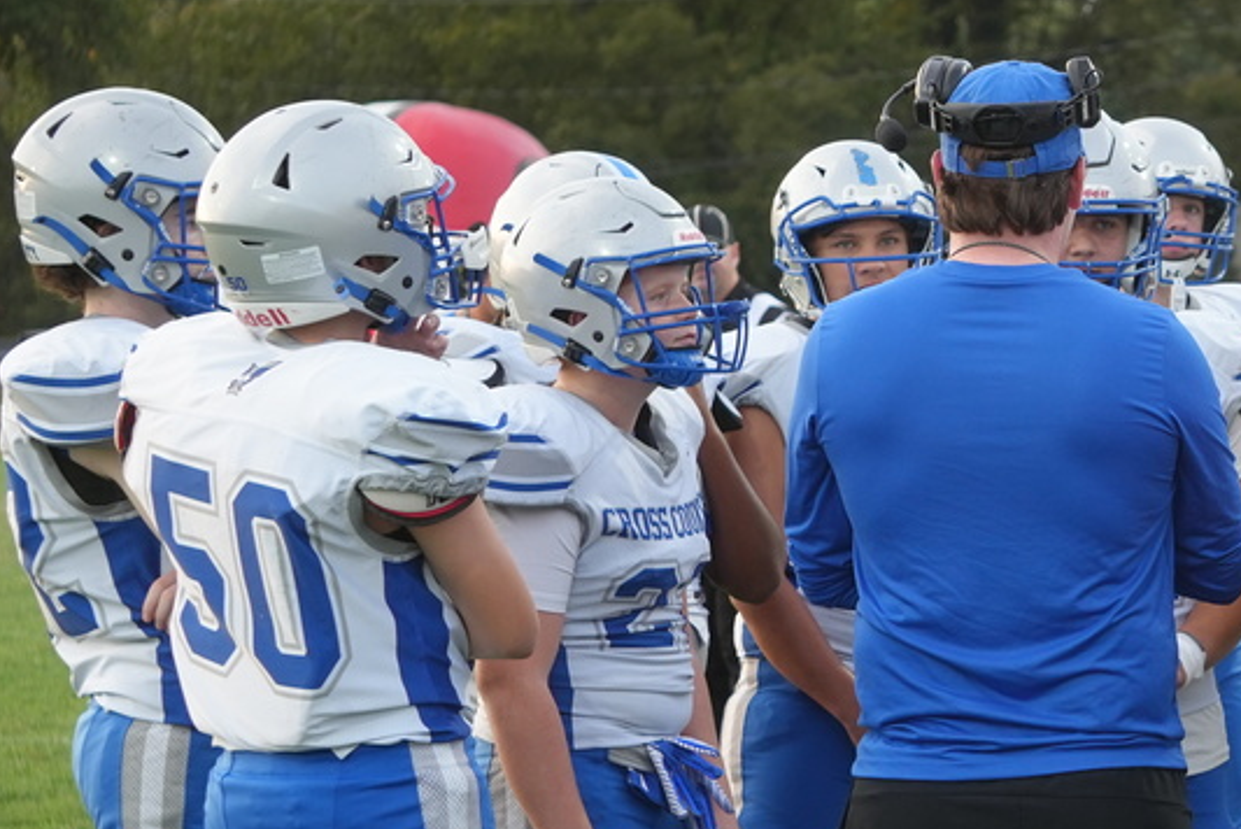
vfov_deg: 8.2
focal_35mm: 167
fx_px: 5760
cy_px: 653
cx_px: 1069
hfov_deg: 12.2
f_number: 4.5
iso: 500
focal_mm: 58
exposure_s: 1/160
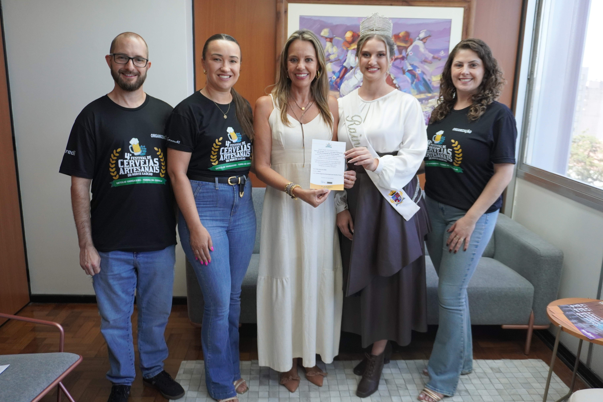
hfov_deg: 61.9
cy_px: 201
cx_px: 302
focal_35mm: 30
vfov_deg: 43.6
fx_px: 502
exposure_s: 1/160
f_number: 4
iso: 1000
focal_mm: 20
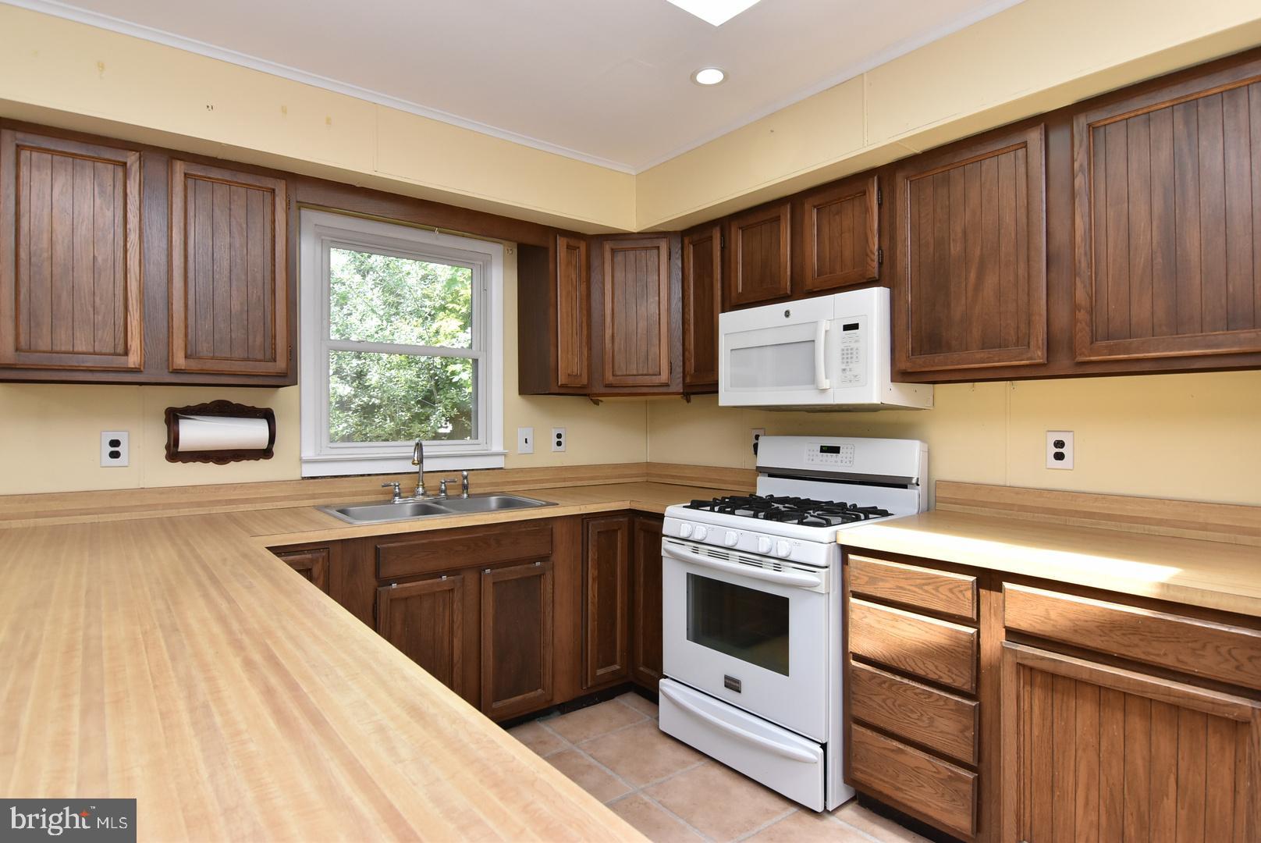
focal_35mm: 18
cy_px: 422
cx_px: 630
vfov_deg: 67.5
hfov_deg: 90.0
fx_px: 631
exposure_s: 1/200
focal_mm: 12
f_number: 7.1
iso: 800
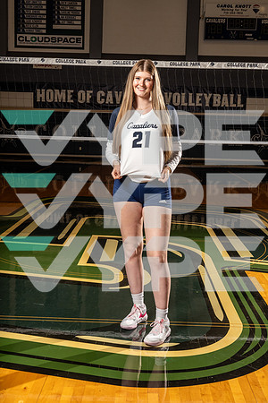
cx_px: 134
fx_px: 525
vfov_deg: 41.9
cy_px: 202
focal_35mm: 47
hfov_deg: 28.6
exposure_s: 1/250
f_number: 11
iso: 640
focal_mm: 47
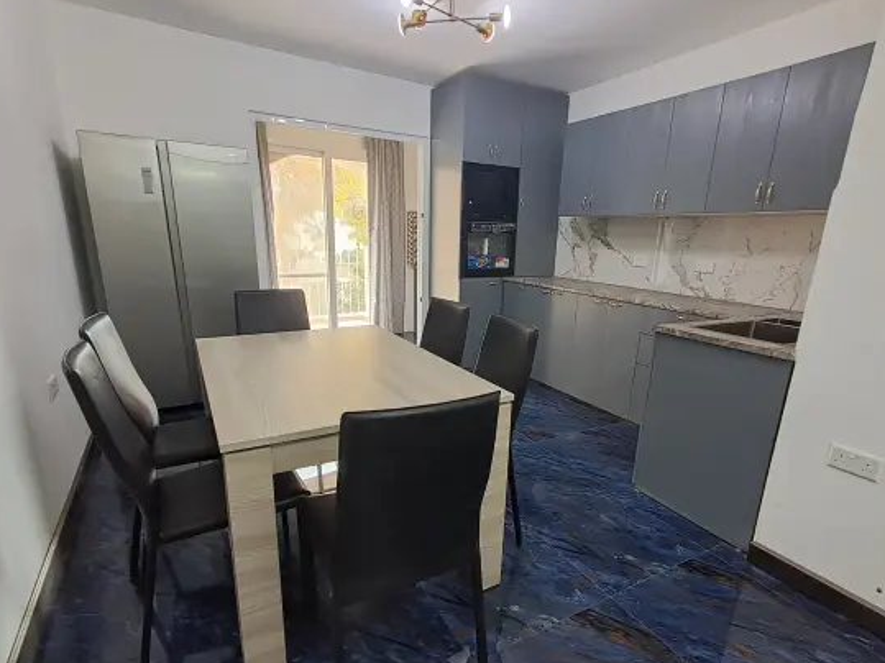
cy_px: 381
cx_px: 453
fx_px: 486
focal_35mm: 19
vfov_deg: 68.3
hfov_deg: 84.7
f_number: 2.2
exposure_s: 1/50
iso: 125
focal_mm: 1.64
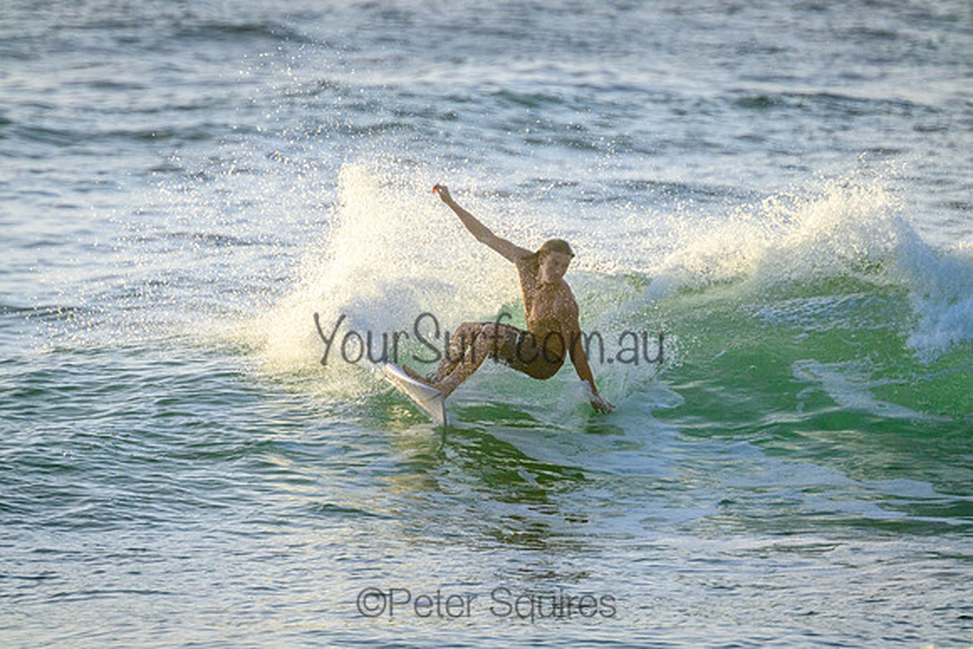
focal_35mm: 800
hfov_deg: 2.6
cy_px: 324
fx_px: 21626
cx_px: 486
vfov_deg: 1.7
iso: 1600
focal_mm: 800
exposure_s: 1/2000
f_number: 11
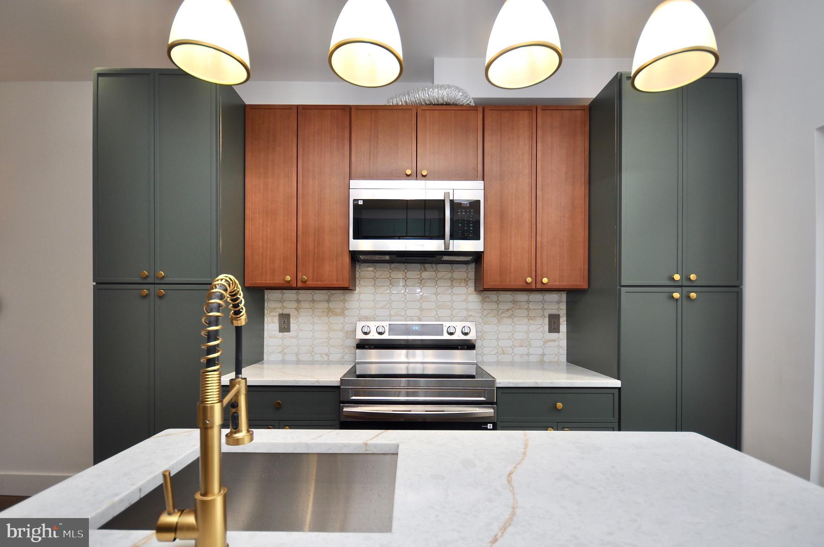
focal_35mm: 15
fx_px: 343
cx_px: 412
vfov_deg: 77.2
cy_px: 274
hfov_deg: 100.5
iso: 100
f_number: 4
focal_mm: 10
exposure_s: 1/60
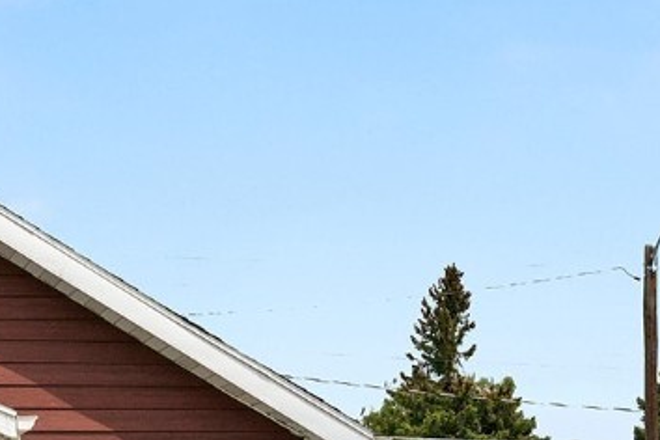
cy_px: 589
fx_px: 1478
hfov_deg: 21.3
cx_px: -325
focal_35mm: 81
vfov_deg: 16.0
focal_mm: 24.8
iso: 640
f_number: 8
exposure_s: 1/2000
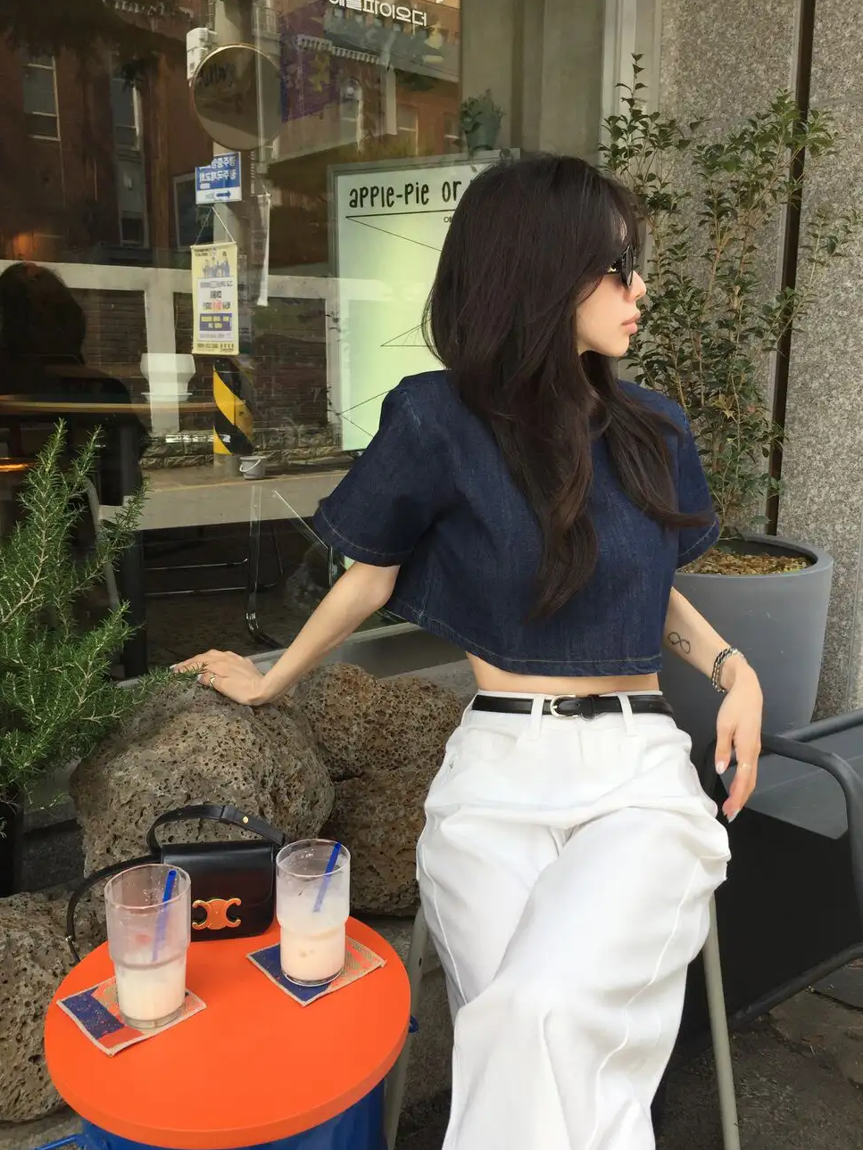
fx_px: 997
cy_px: 590
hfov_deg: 46.8
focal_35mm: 30
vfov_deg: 60.0
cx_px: 423
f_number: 2.2
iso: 32
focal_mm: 4.15
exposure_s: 1/444
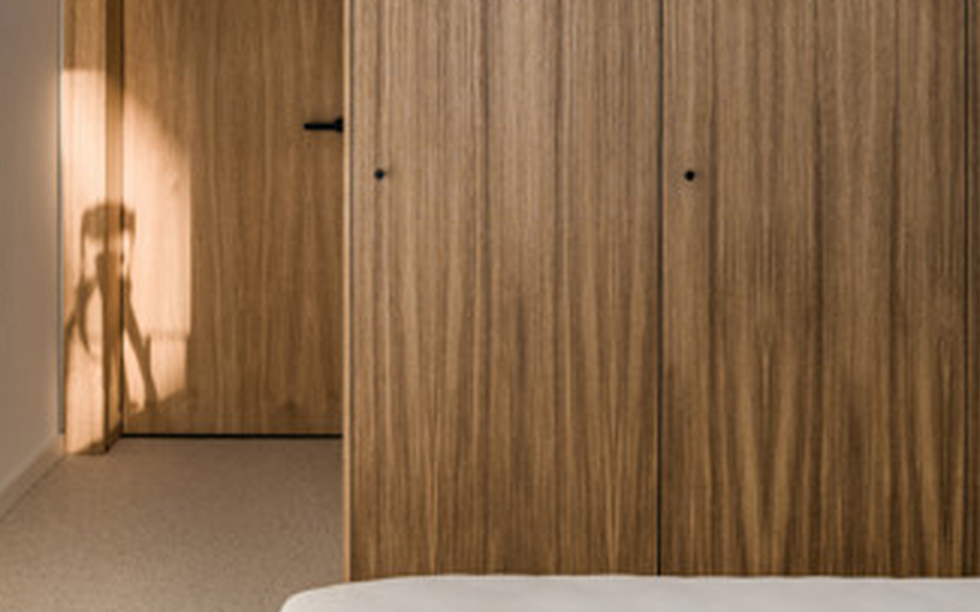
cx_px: 507
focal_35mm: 52
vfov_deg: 23.8
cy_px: -3
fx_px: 1389
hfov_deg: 38.9
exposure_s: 1/1.25
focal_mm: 24
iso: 100
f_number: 9
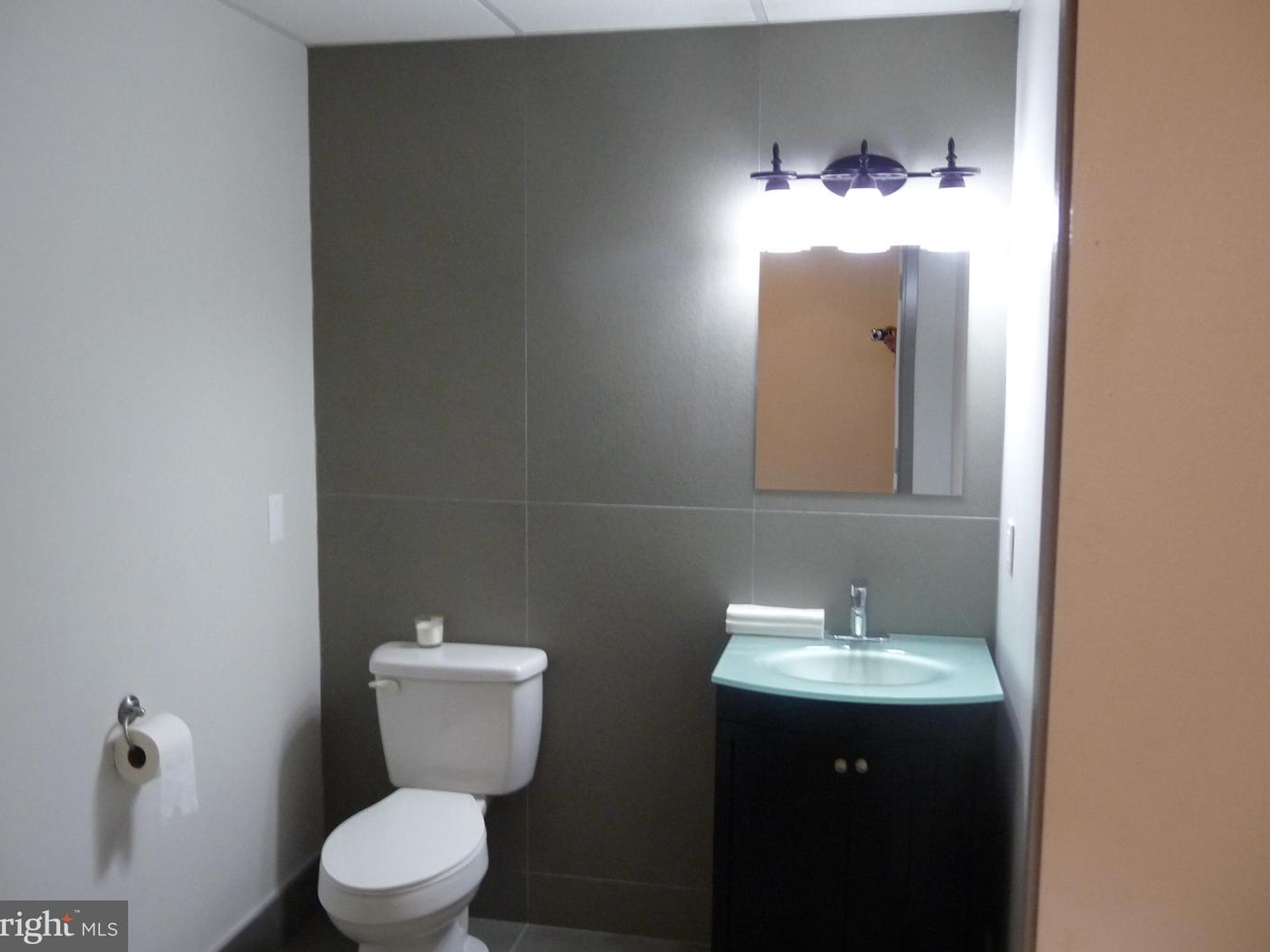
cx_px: 623
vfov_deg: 42.9
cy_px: 462
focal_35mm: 33
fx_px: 1211
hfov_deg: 55.3
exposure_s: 1/30
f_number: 3.5
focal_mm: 5.3
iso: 320
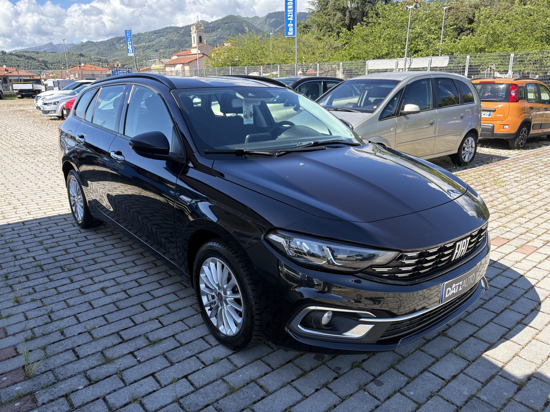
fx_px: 413
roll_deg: +0.2
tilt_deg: -16.5
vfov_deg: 53.1
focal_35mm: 26
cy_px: 206
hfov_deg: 67.3
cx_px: 275
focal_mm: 5.96
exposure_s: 1/1287
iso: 64
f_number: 1.6
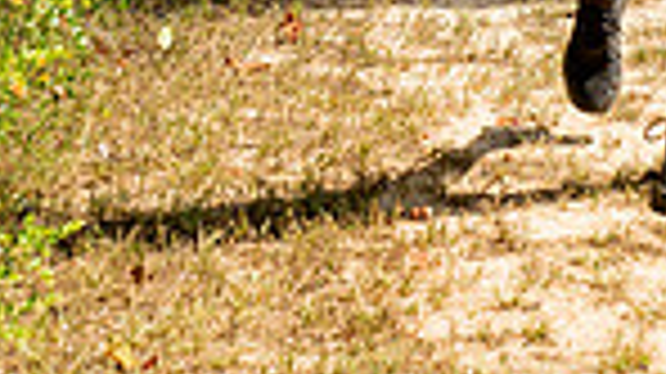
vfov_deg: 5.2
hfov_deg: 9.6
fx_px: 3935
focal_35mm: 223
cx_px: 594
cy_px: -595
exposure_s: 1/400
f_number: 4.5
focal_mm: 70
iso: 100
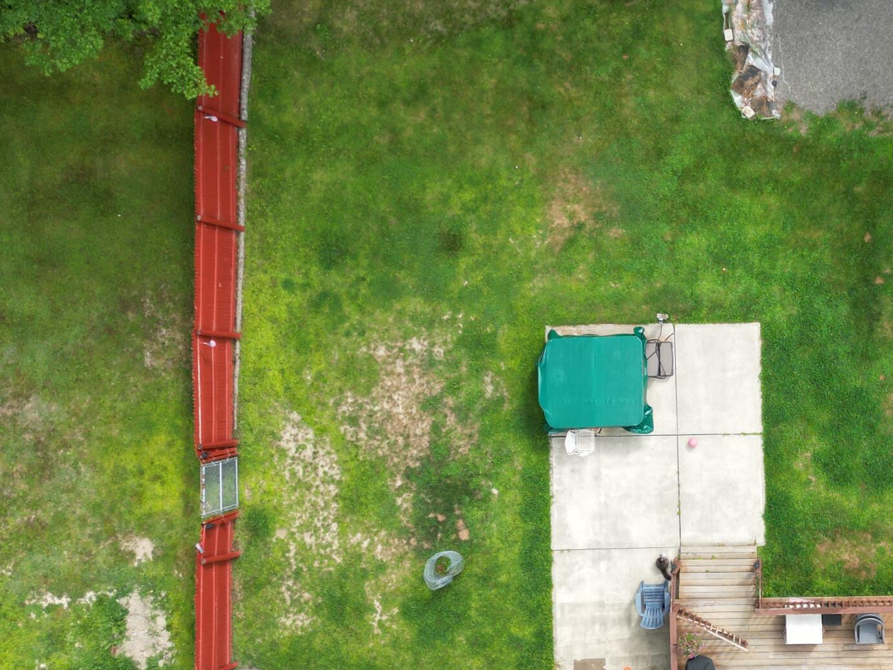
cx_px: 751
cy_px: 292
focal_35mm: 52
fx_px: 1341
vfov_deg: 28.0
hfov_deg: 35.3
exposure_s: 1/50
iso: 100
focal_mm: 6.72
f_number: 1.7
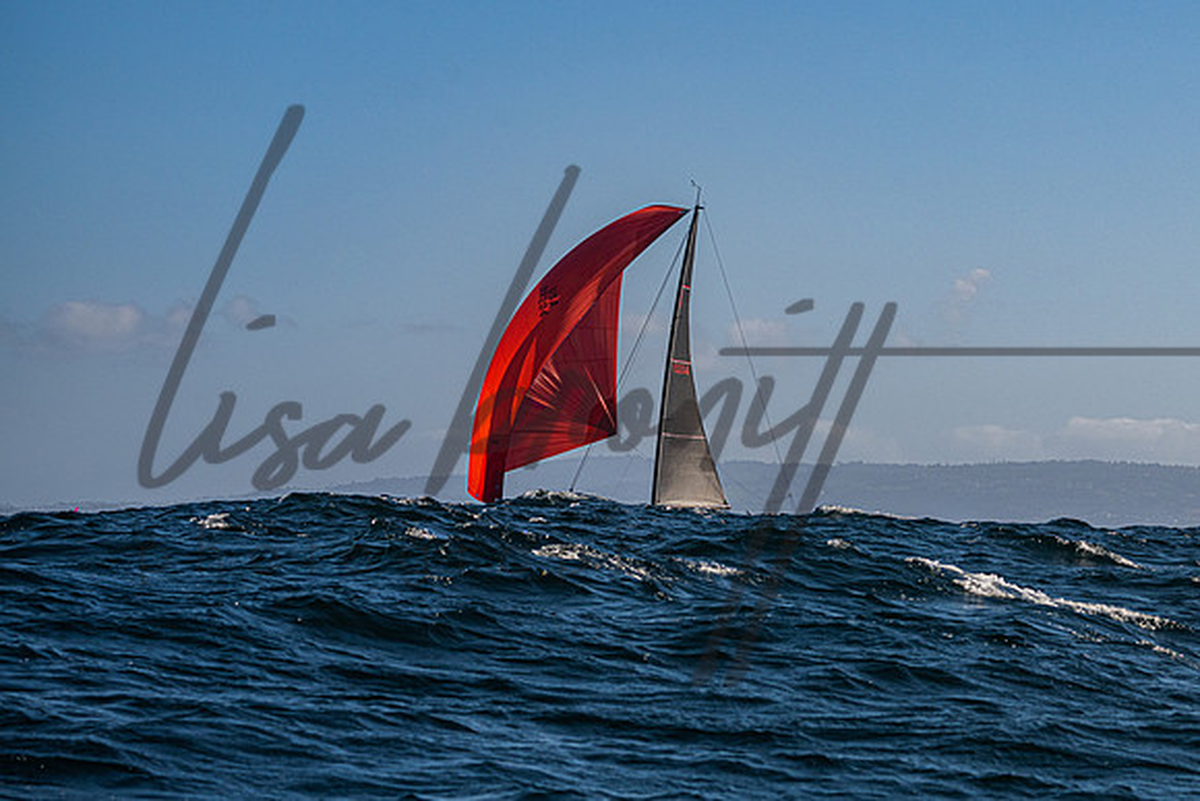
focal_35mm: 137
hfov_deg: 15.0
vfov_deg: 10.0
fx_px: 4556
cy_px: 283
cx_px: 813
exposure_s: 1/5000
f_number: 6.3
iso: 320
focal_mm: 100
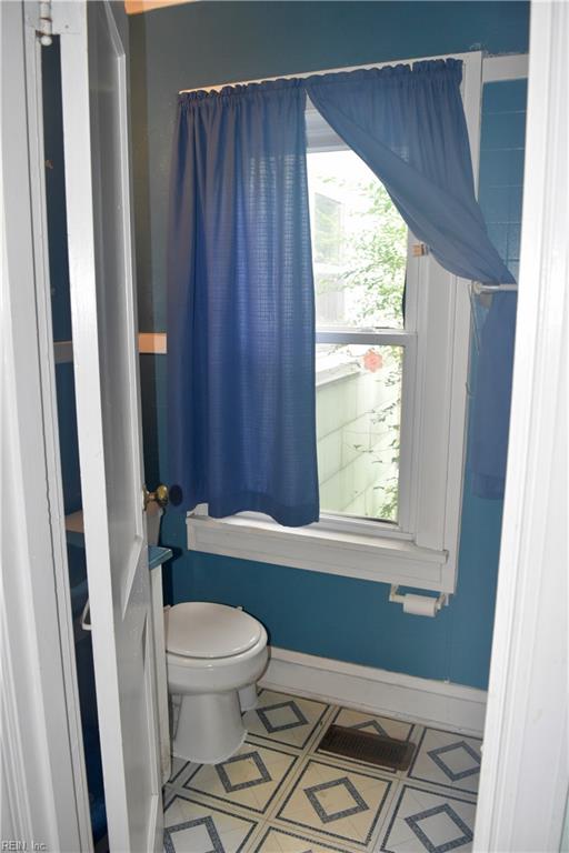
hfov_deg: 47.9
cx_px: 284
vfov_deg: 67.4
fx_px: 640
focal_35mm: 27
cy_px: 426
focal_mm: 18
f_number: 5.6
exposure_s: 1/125
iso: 800
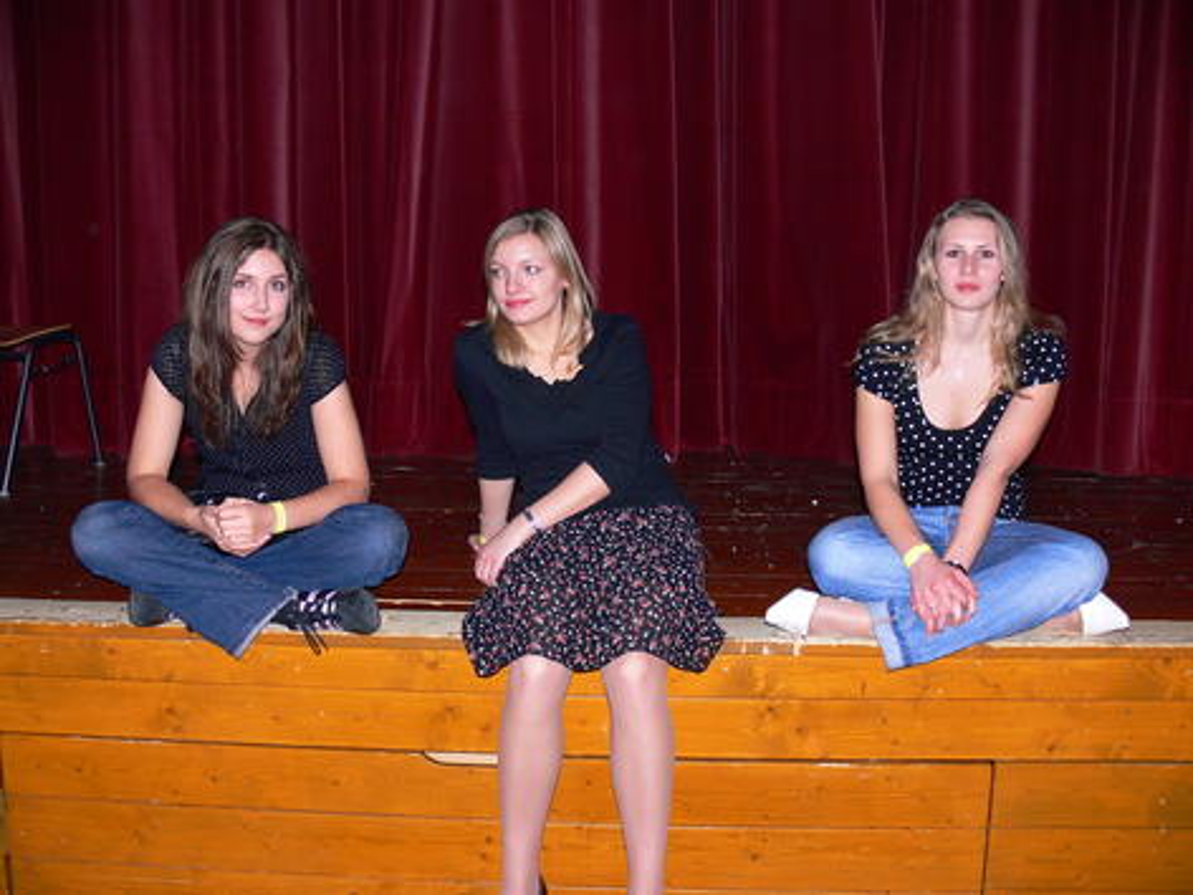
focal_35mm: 35
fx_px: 1206
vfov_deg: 40.7
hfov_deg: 52.6
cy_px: 448
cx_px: 596
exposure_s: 1/30
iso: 100
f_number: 2.8
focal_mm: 7.4
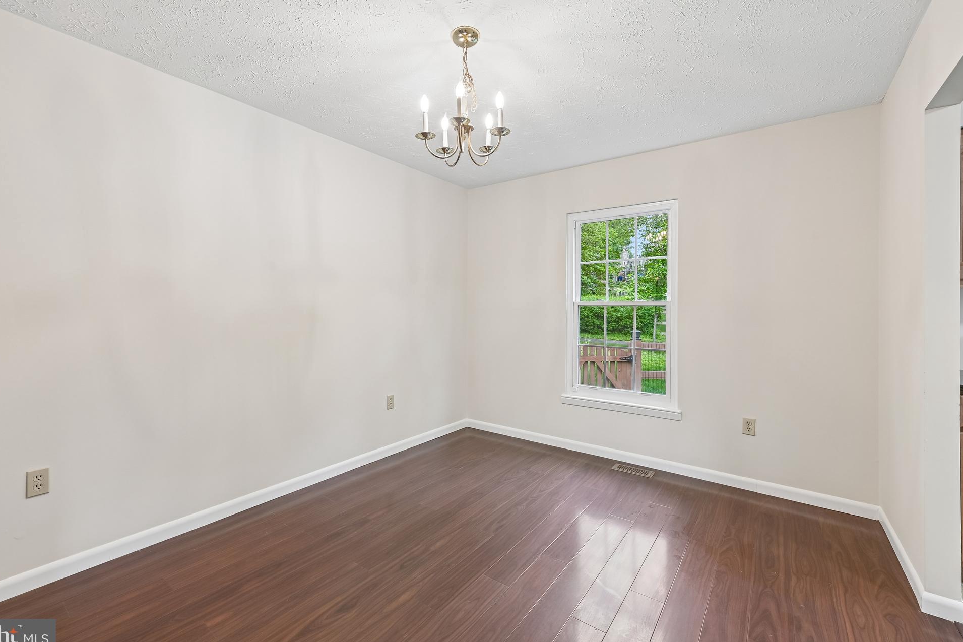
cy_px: 312
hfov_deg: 100.3
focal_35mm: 15
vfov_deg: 77.3
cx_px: 460
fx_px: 401
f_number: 8
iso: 400
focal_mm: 14
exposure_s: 1/8
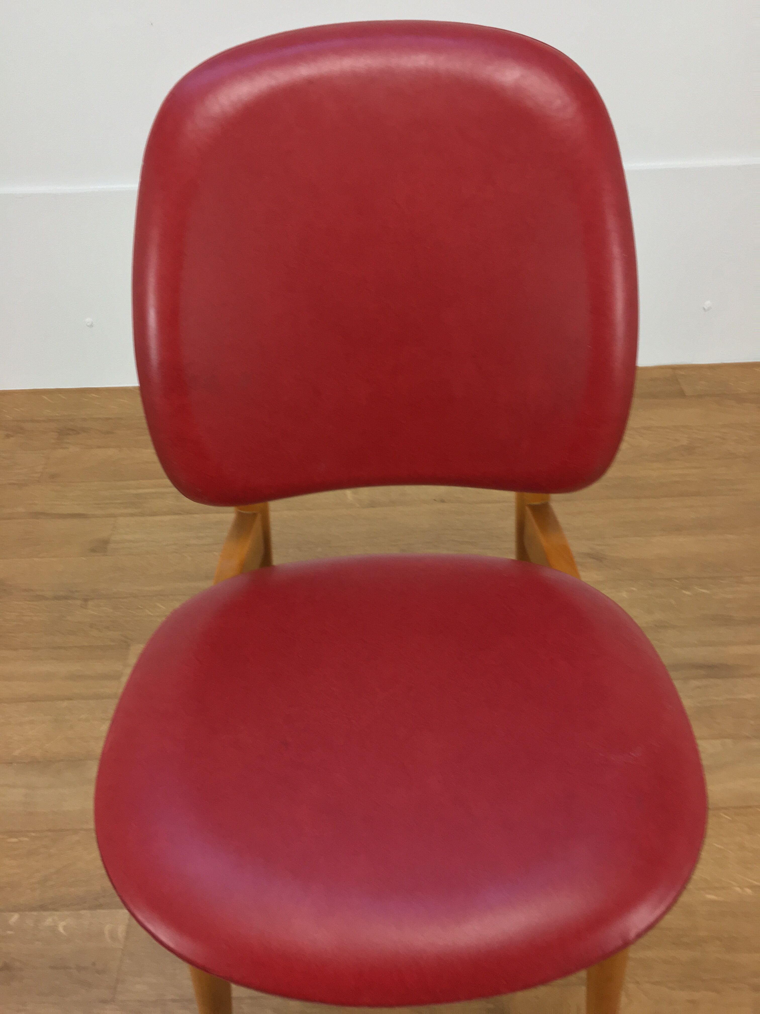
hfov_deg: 48.2
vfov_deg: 61.7
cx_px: 380
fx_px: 849
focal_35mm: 29
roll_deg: +0.3
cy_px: 507
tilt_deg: -40.8
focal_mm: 4.15
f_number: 2.2
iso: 64
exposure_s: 1/33
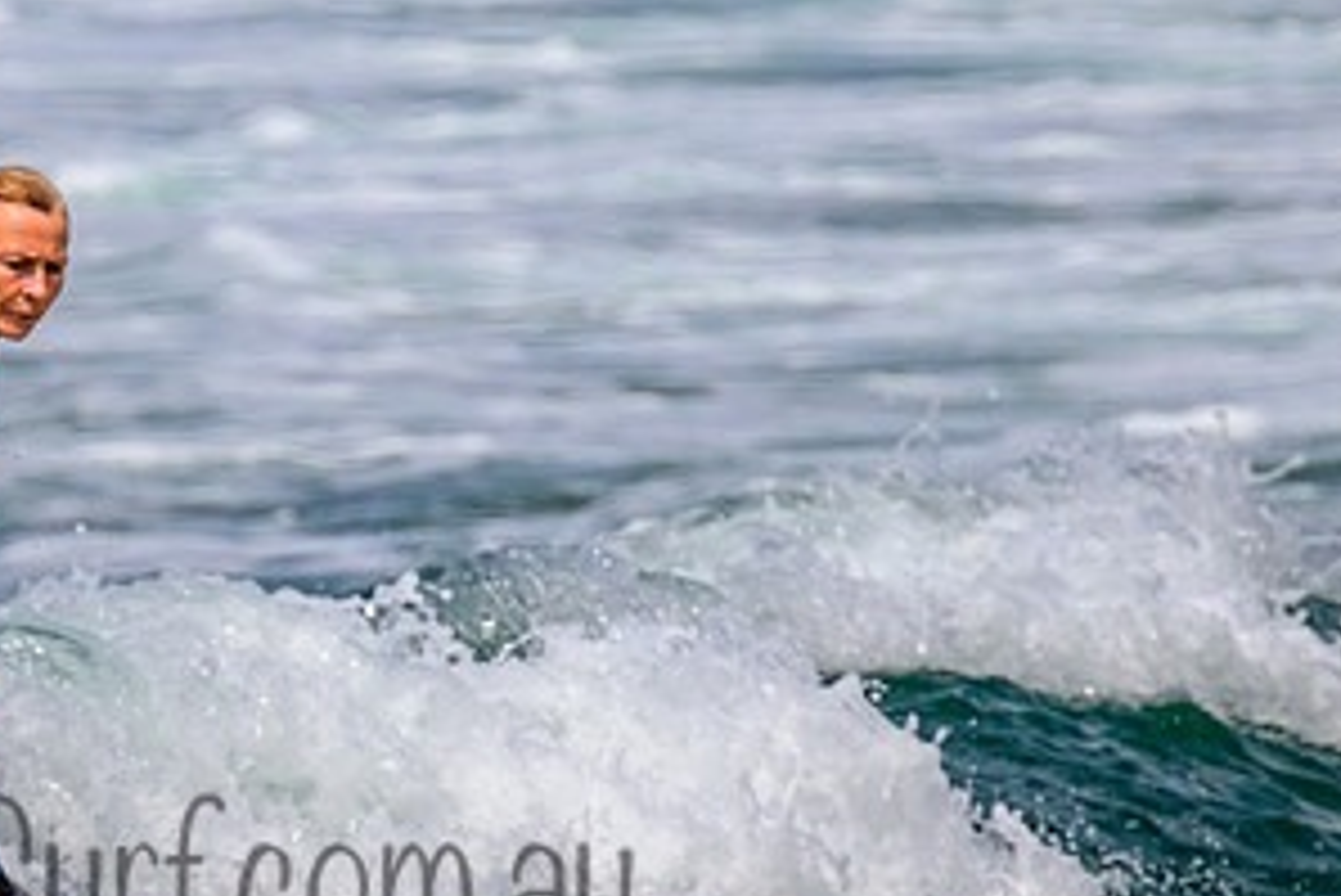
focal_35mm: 2119
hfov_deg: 1.0
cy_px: 510
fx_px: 78967
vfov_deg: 0.6
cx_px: 344
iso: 640
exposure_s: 1/2000
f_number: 11
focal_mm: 800
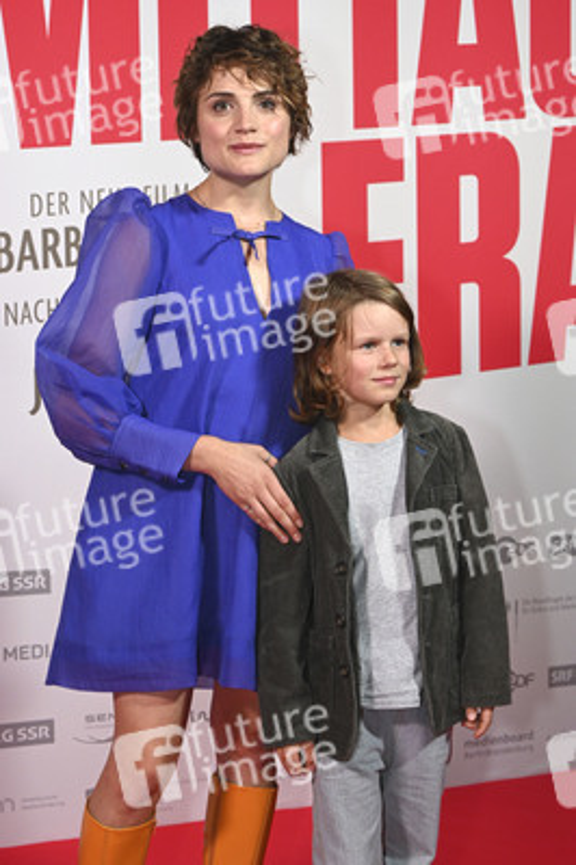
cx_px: 288
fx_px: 1226
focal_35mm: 51
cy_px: 432
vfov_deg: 38.9
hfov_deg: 26.4
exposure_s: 1/200
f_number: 7.1
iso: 2000
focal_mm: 51
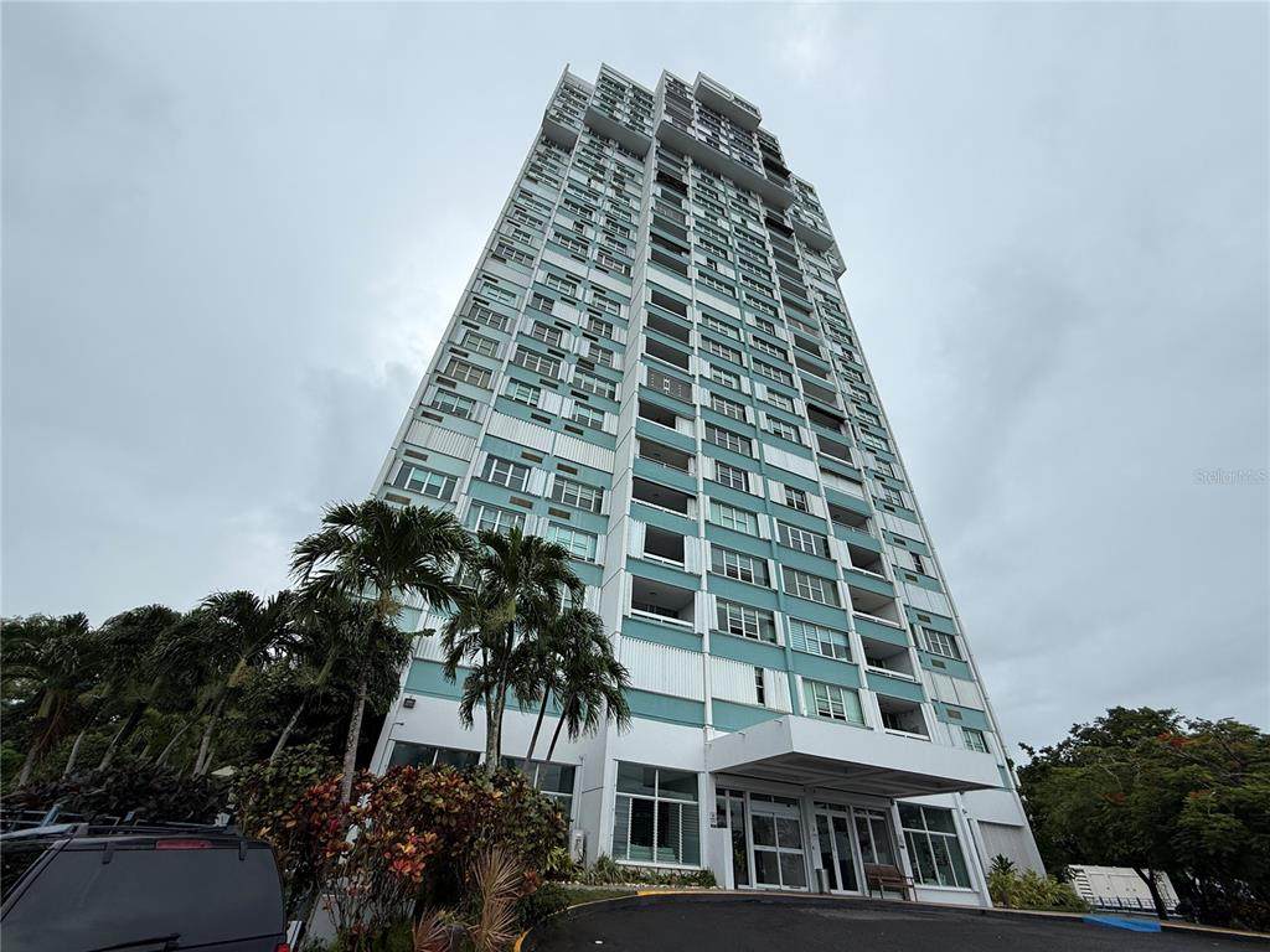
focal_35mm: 14
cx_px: 635
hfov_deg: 102.1
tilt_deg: +38.4
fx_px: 514
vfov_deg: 85.7
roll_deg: -3.5
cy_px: 476
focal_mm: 2.22
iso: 50
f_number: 2.2
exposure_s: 1/579
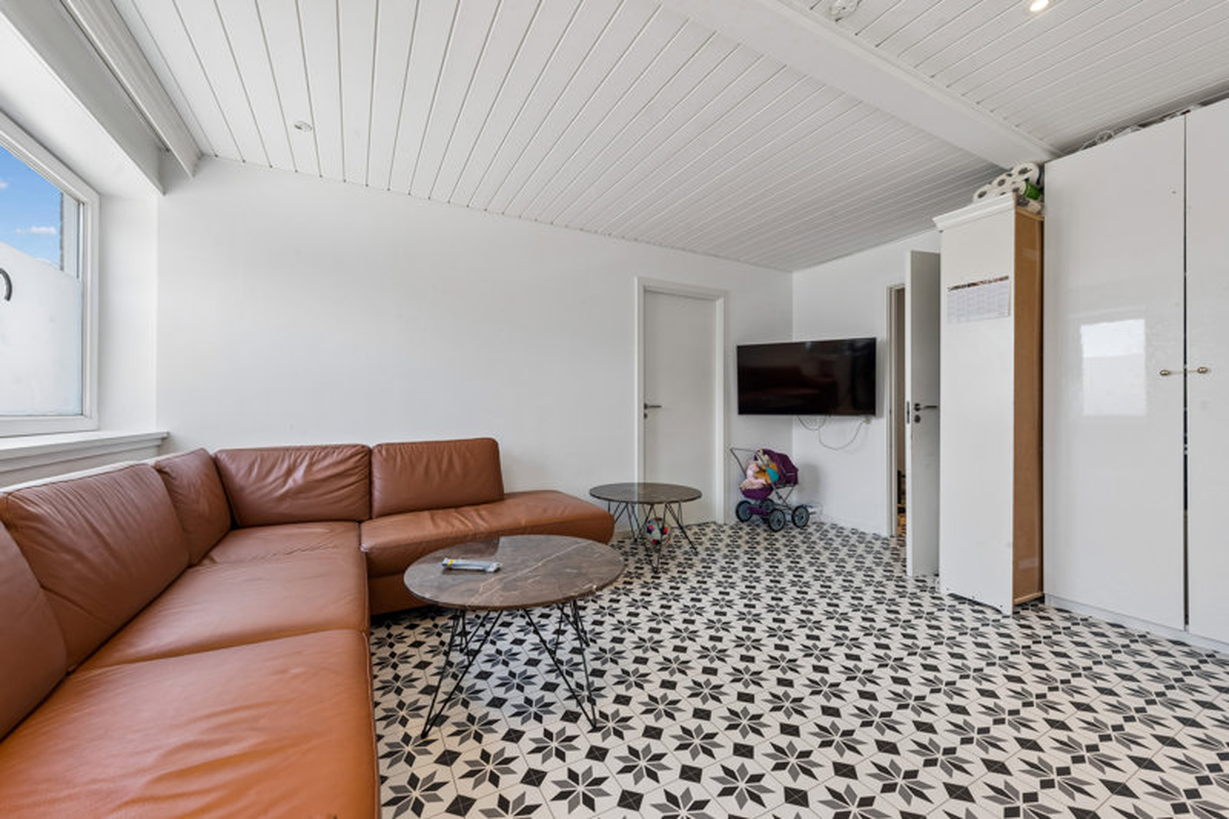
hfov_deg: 104.3
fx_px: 478
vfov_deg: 81.2
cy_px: 410
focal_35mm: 14
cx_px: 614
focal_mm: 14
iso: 200
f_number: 10
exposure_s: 1/10
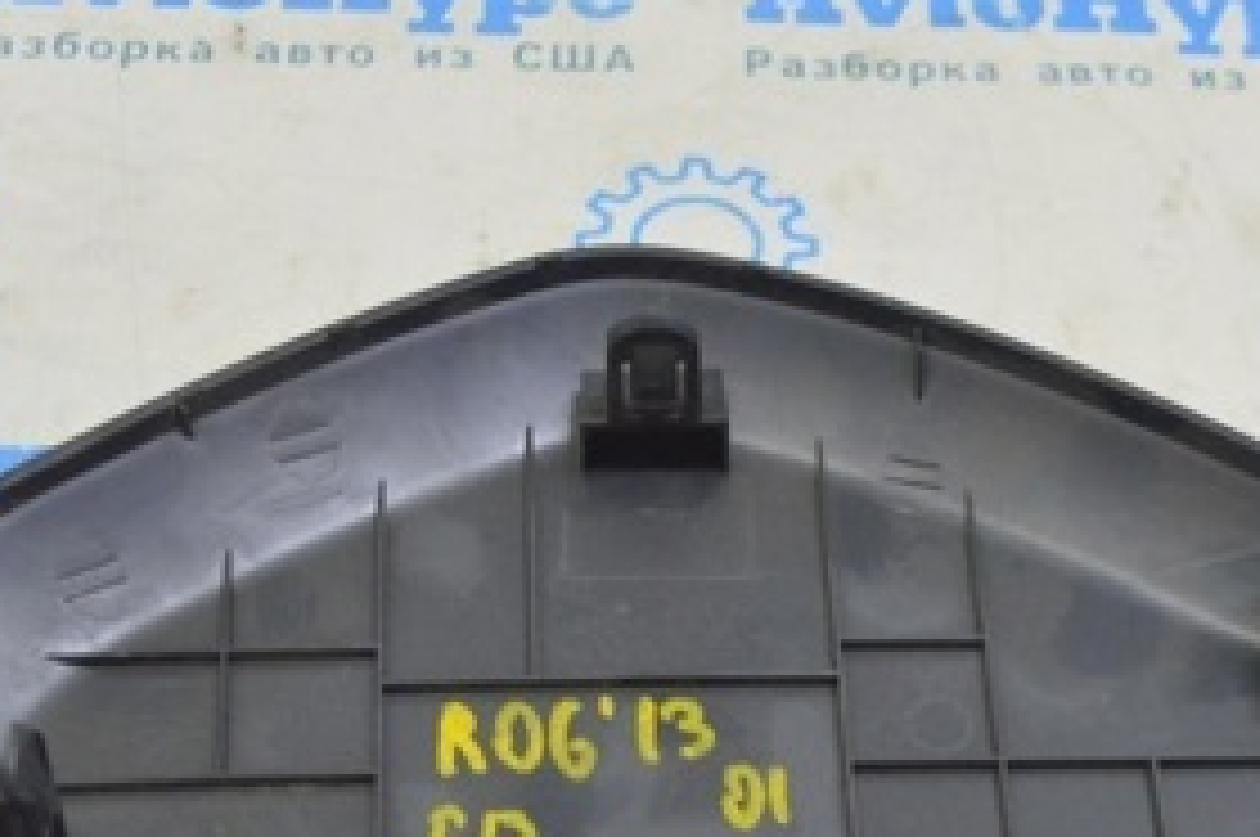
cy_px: 911
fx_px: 3111
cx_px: 886
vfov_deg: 15.0
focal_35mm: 89
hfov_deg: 22.7
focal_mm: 26
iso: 400
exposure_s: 1/20
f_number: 5.6
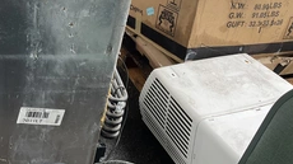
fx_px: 427
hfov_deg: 36.3
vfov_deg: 21.3
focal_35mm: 55
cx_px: 50
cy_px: 15
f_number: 1.8
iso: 25
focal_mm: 3
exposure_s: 1/122
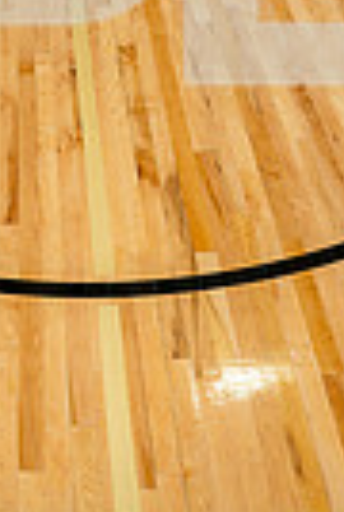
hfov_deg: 16.7
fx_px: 1098
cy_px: -298
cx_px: -118
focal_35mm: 77
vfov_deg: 21.2
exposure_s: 1/250
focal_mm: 23
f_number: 5.6
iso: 200
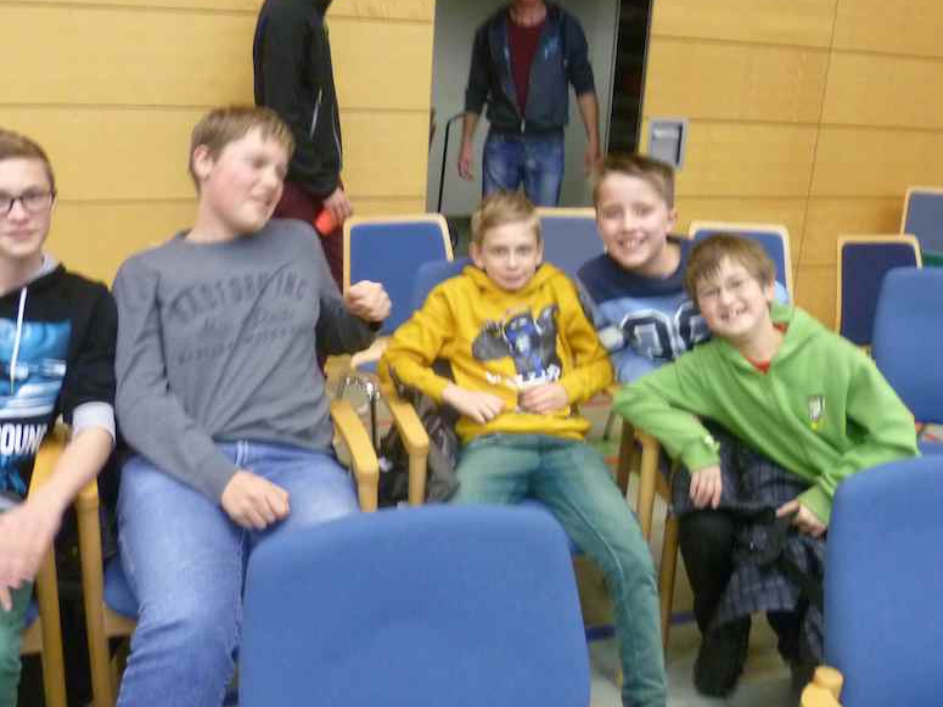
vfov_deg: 38.6
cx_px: 448
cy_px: 376
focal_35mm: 37
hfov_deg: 50.1
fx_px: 1008
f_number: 2.8
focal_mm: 5
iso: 320
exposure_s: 1/125
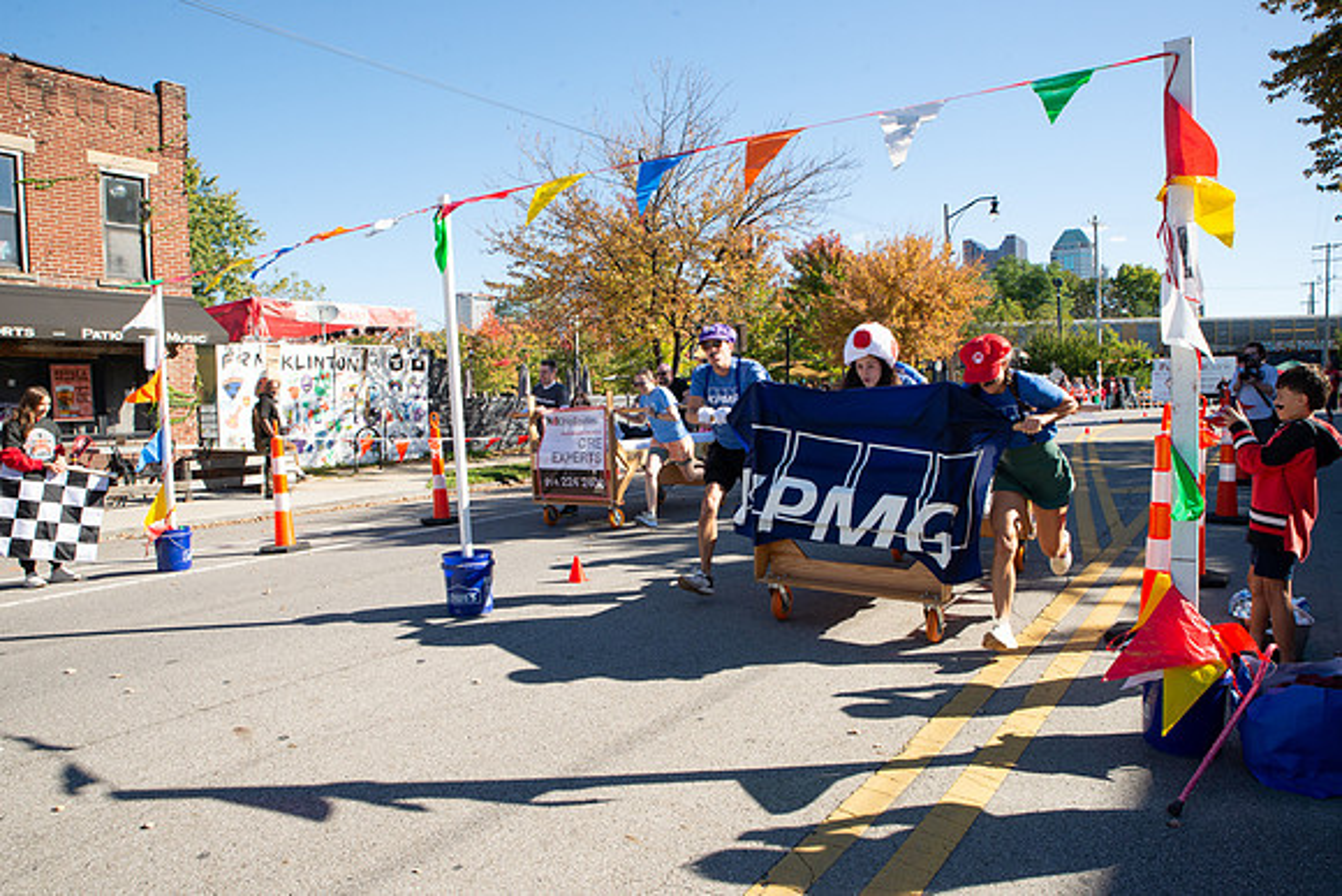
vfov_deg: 53.2
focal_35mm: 24
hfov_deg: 73.7
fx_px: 895
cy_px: 448
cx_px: 671
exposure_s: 1/320
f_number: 11
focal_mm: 24
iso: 500
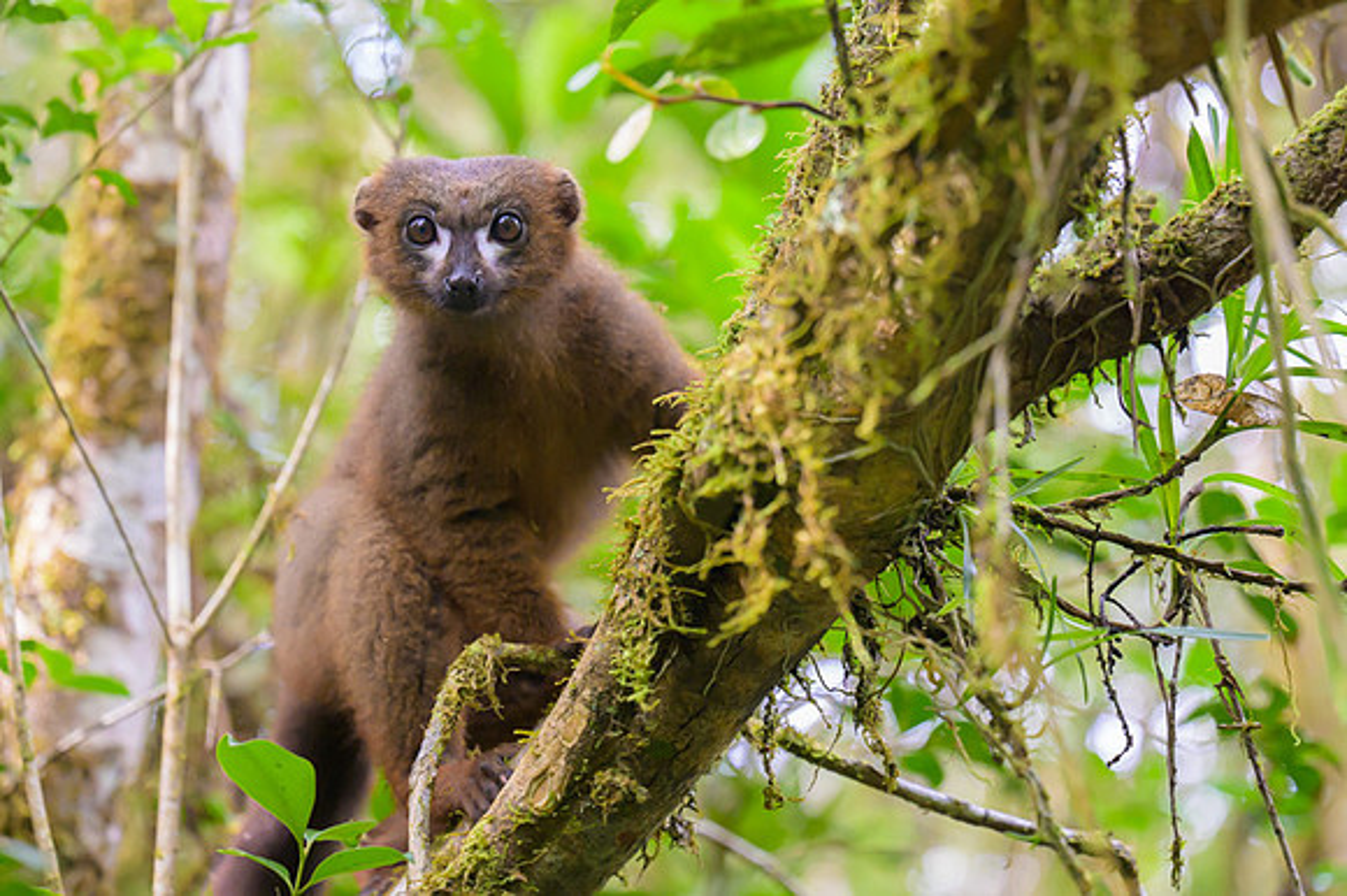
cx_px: 547
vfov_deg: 14.2
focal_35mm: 96
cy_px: 283
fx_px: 3584
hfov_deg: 21.3
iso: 3200
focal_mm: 70
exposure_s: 1/800
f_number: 2.8
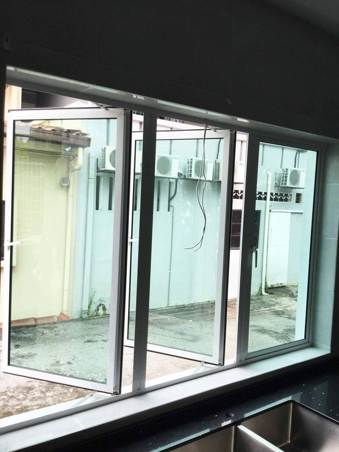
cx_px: 170
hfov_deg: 45.4
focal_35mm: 31
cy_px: 226
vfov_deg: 58.4
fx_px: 405
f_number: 2.4
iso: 25
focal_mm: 3.3
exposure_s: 1/331
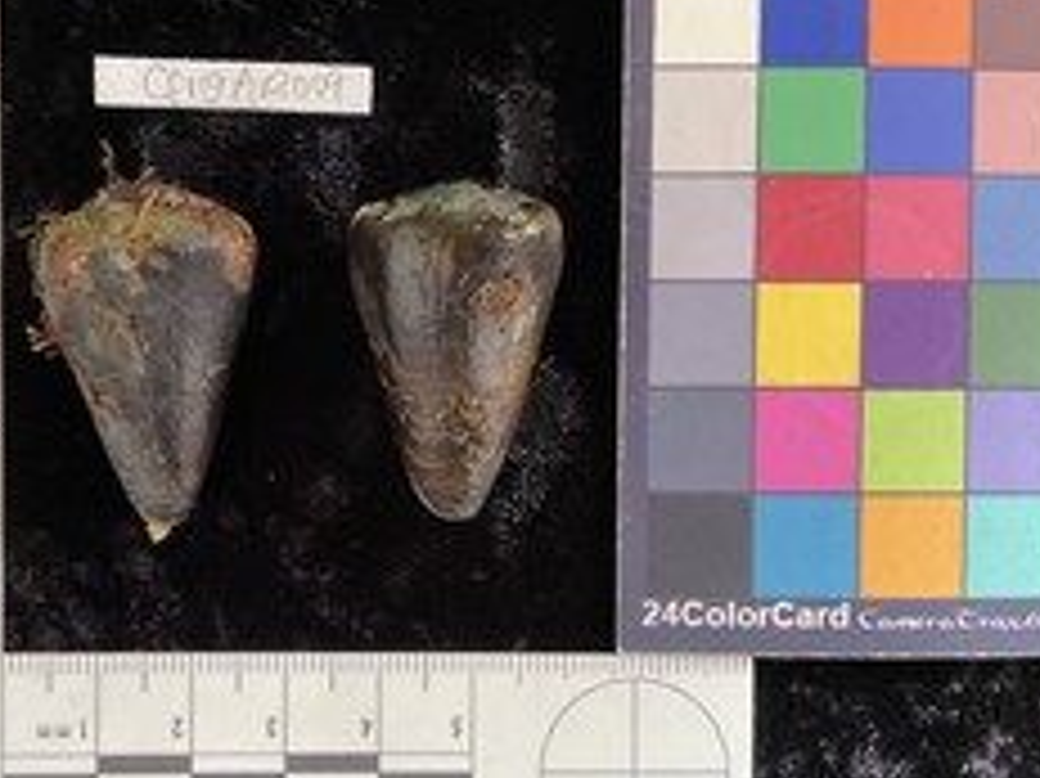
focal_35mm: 44
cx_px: 374
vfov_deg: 32.8
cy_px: 389
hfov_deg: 42.6
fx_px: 1321
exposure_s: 1/60
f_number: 1.8
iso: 160
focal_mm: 3
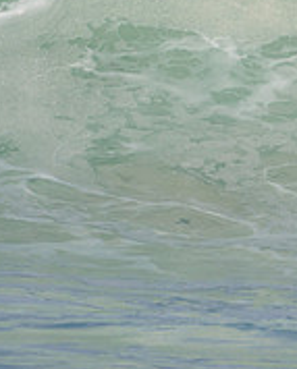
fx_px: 20483
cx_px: 673
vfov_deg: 1.0
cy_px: 86
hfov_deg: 0.8
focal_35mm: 1869
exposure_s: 1/2000
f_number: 5.6
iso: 180
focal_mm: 500
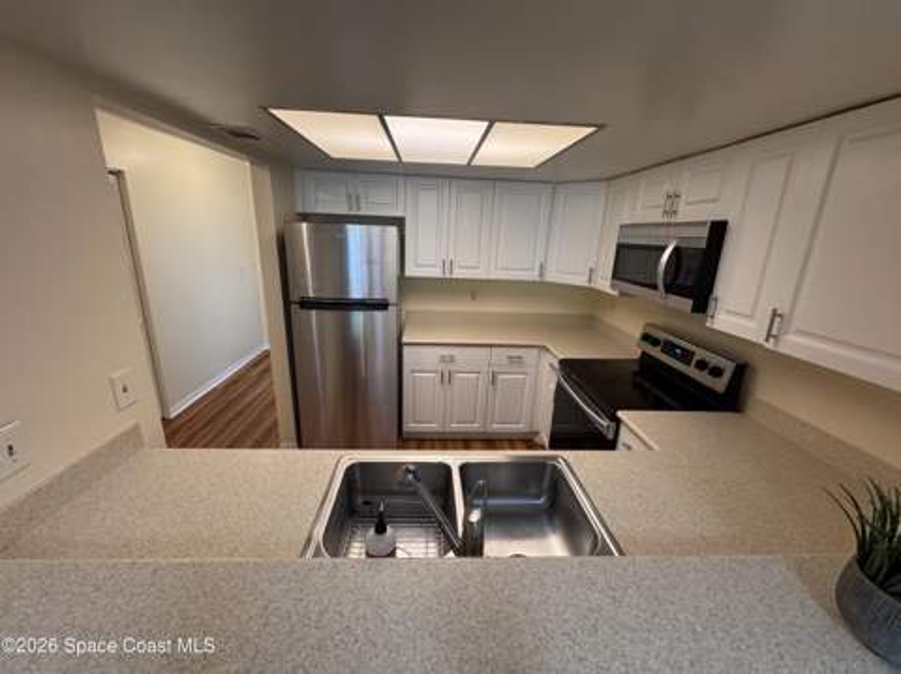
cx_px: 450
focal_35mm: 14
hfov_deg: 102.1
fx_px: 364
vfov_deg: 85.6
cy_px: 337
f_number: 2.2
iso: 400
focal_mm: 2.22
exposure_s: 1/60
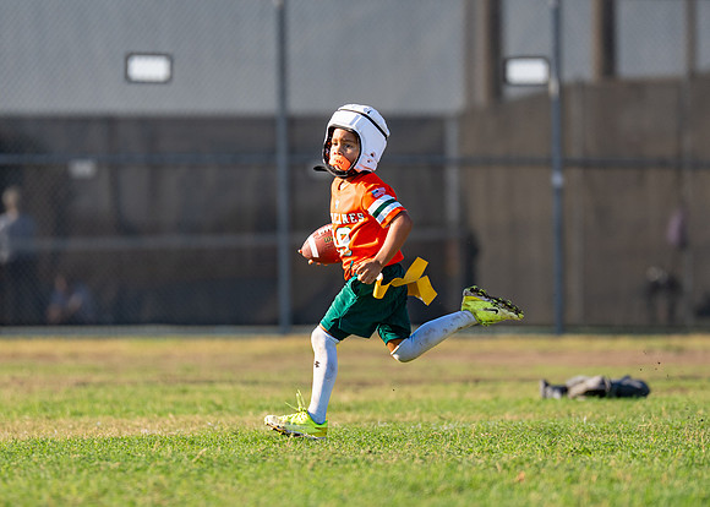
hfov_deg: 5.3
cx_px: 372
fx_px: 7603
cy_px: 248
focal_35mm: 377
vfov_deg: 3.8
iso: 160
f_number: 2.8
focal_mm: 200
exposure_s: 1/2500
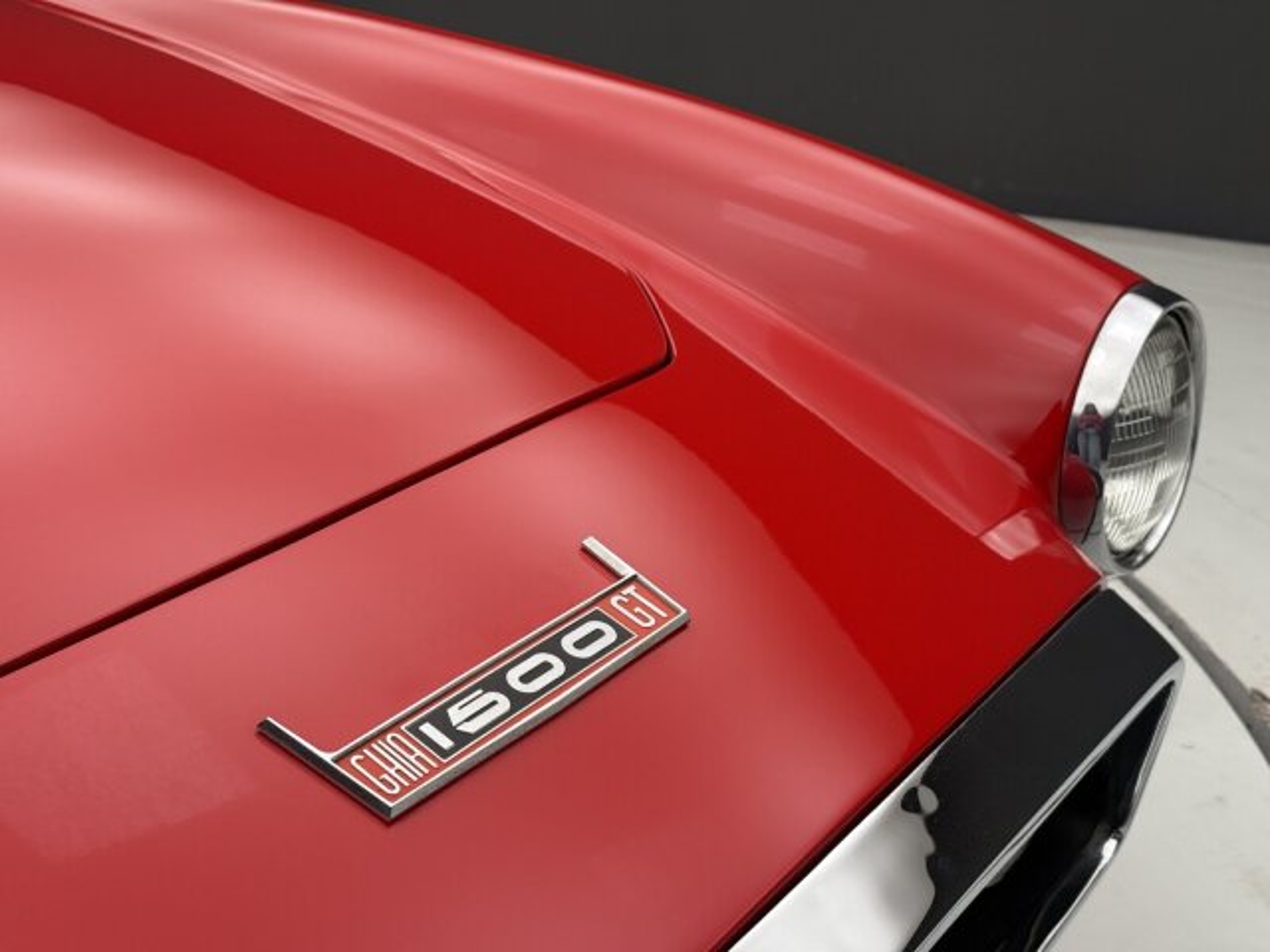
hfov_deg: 39.7
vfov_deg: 30.3
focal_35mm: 48
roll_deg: +2.2
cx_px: 635
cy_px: 476
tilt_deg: -21.2
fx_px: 1761
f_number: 1.78
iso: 125
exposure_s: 1/99
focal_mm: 6.76
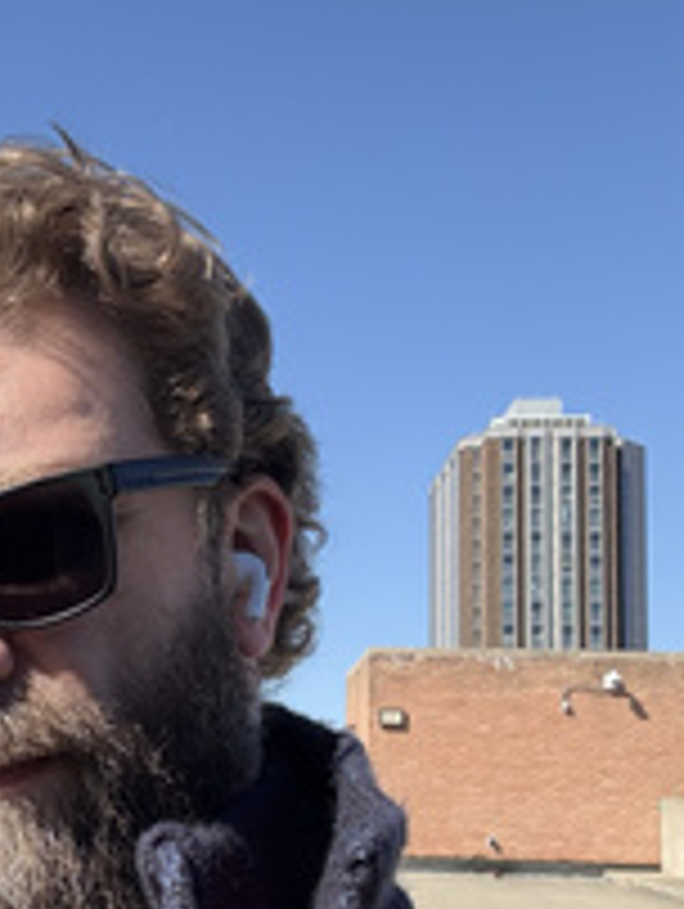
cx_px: 81
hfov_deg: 25.0
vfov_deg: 33.3
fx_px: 1499
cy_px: 639
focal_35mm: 57
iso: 32
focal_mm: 2.69
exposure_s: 1/761
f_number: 1.9
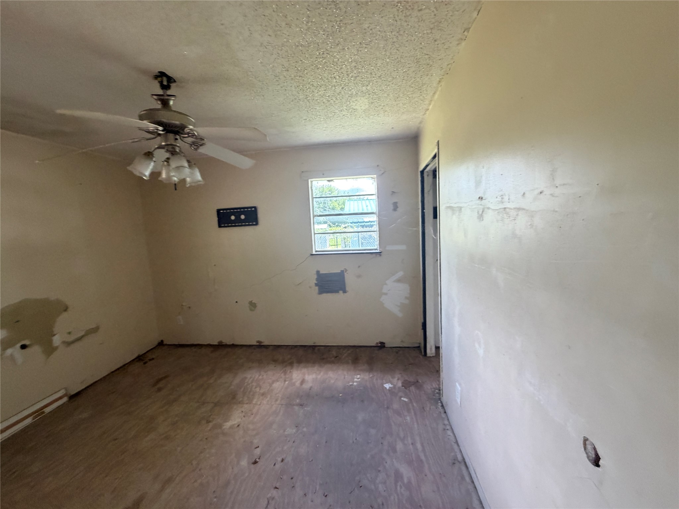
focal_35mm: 14
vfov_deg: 85.7
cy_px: 254
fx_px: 275
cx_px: 340
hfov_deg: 102.1
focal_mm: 2.22
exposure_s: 1/98
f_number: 2.2
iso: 320
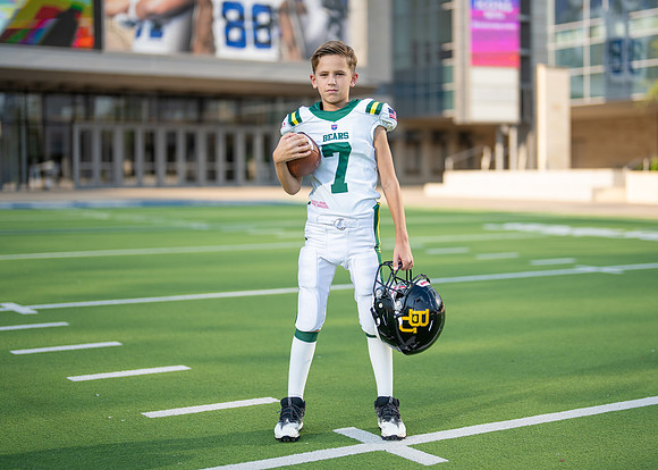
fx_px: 1148
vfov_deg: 23.1
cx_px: 370
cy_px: 218
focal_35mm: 61
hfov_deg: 31.9
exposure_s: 1/3200
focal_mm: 50
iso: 100
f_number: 1.2
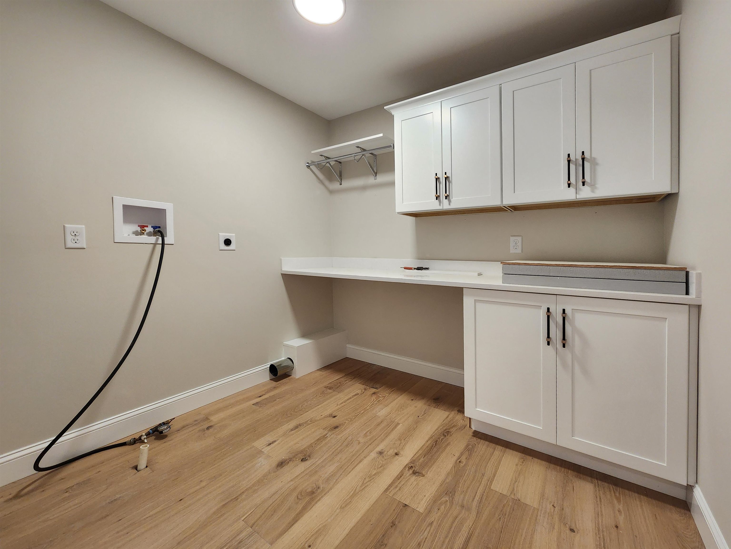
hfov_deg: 106.2
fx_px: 275
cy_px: 274
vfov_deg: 89.9
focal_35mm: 13
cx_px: 366
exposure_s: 1/60
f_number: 2.2
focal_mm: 2.2
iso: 200
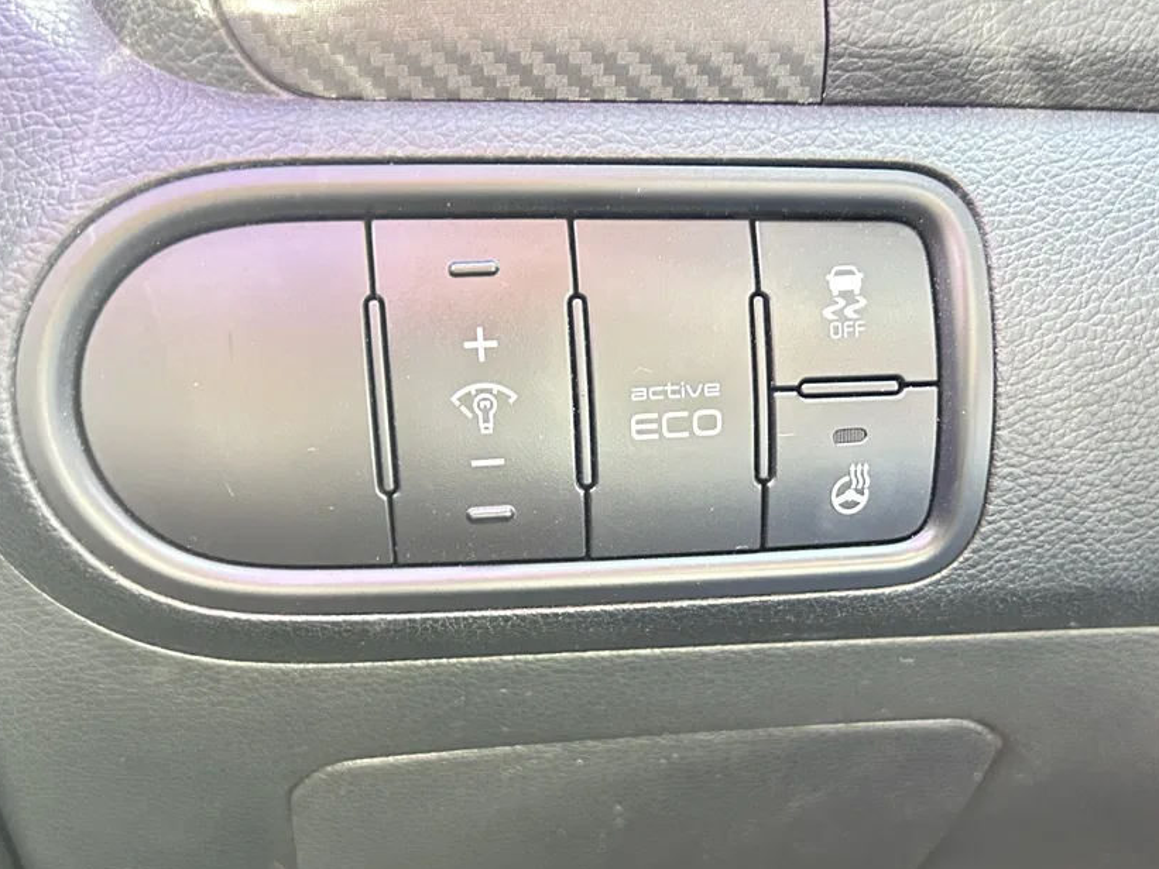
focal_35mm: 38
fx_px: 1272
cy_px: 461
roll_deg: +2.3
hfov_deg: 48.8
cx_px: 658
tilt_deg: -11.2
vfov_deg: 37.7
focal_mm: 5.7
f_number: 1.5
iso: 800
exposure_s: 1/30
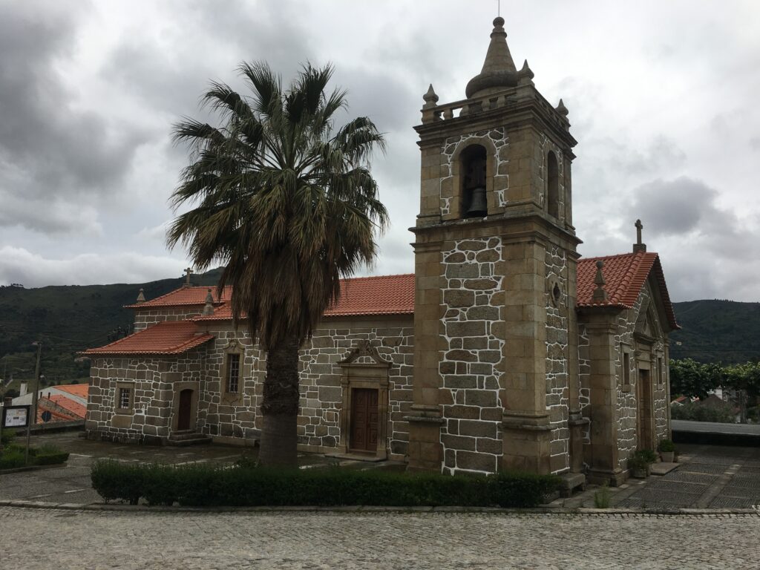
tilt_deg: +8.9
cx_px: 380
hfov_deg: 61.7
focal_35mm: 29
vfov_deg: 48.2
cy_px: 285
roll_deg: -1.8
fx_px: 637
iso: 25
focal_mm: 4.15
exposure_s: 1/2198
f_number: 2.2
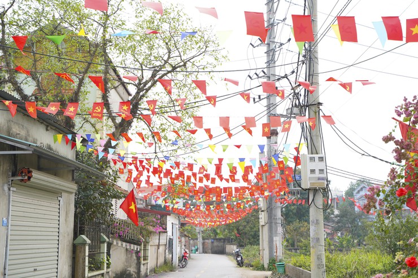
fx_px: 662
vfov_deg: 23.8
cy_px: 139
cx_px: 209
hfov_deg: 35.1
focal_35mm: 57
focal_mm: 57
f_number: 4
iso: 160
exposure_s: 1/400
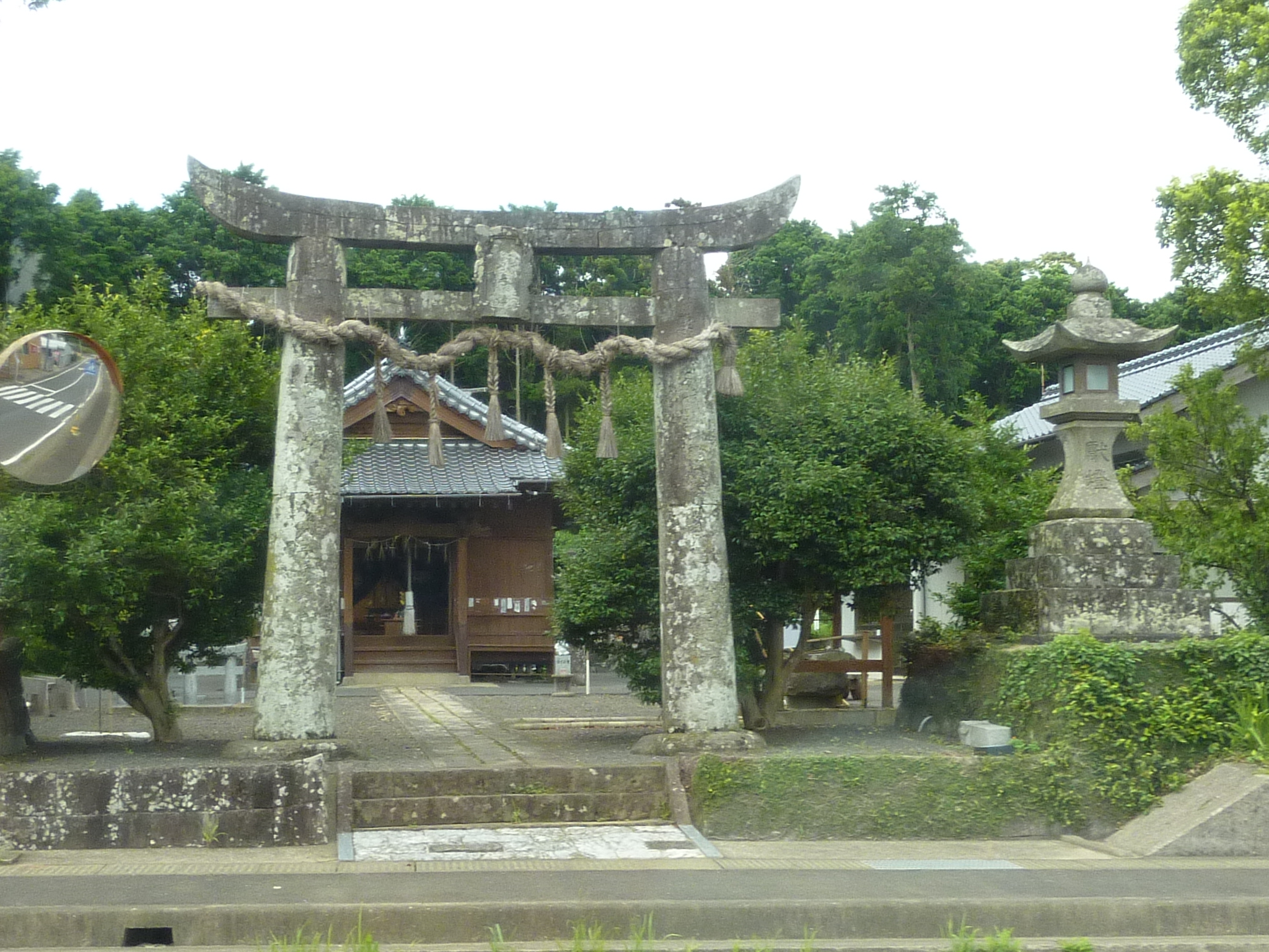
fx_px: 1870
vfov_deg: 28.6
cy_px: 476
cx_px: 634
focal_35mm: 51
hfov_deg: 37.5
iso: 125
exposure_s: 1/250
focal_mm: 4.7
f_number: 4
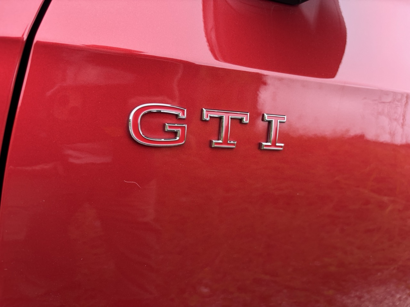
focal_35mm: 26
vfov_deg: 53.1
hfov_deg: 67.3
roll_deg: -14.6
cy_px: 154
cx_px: 205
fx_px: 308
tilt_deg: -20.8
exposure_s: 1/205
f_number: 1.6
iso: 40
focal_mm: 5.96
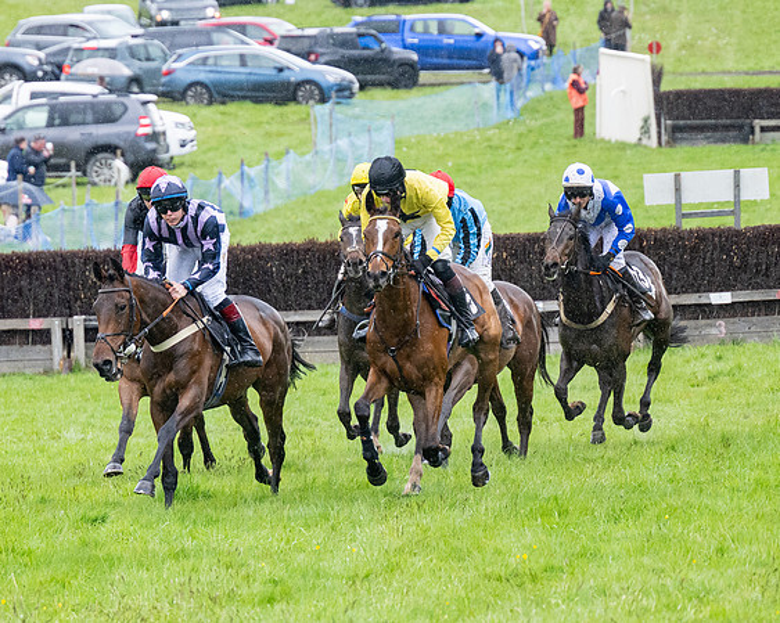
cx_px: 226
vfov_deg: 4.1
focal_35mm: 375
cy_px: 302
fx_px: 8663
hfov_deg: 5.2
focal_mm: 165
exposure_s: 1/1000
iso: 1000
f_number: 4
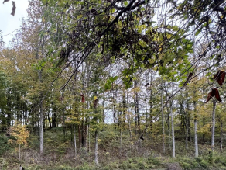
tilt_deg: +2.9
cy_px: 158
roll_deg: +0.8
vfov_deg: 40.3
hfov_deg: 49.0
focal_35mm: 32
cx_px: 12
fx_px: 209
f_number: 2.2
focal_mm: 2.22
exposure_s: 1/99
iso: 50
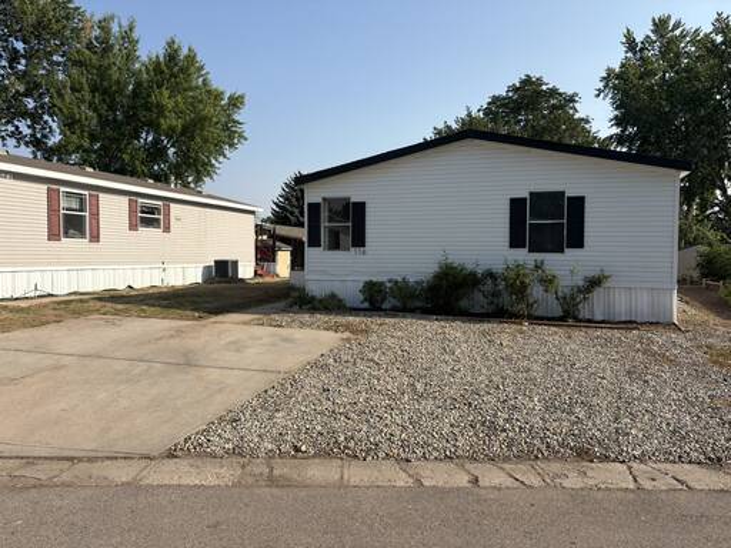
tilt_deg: -1.9
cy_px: 274
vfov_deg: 53.1
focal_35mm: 26
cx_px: 366
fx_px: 549
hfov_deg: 67.3
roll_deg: -0.1
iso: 50
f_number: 1.6
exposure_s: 1/3623
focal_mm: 5.96
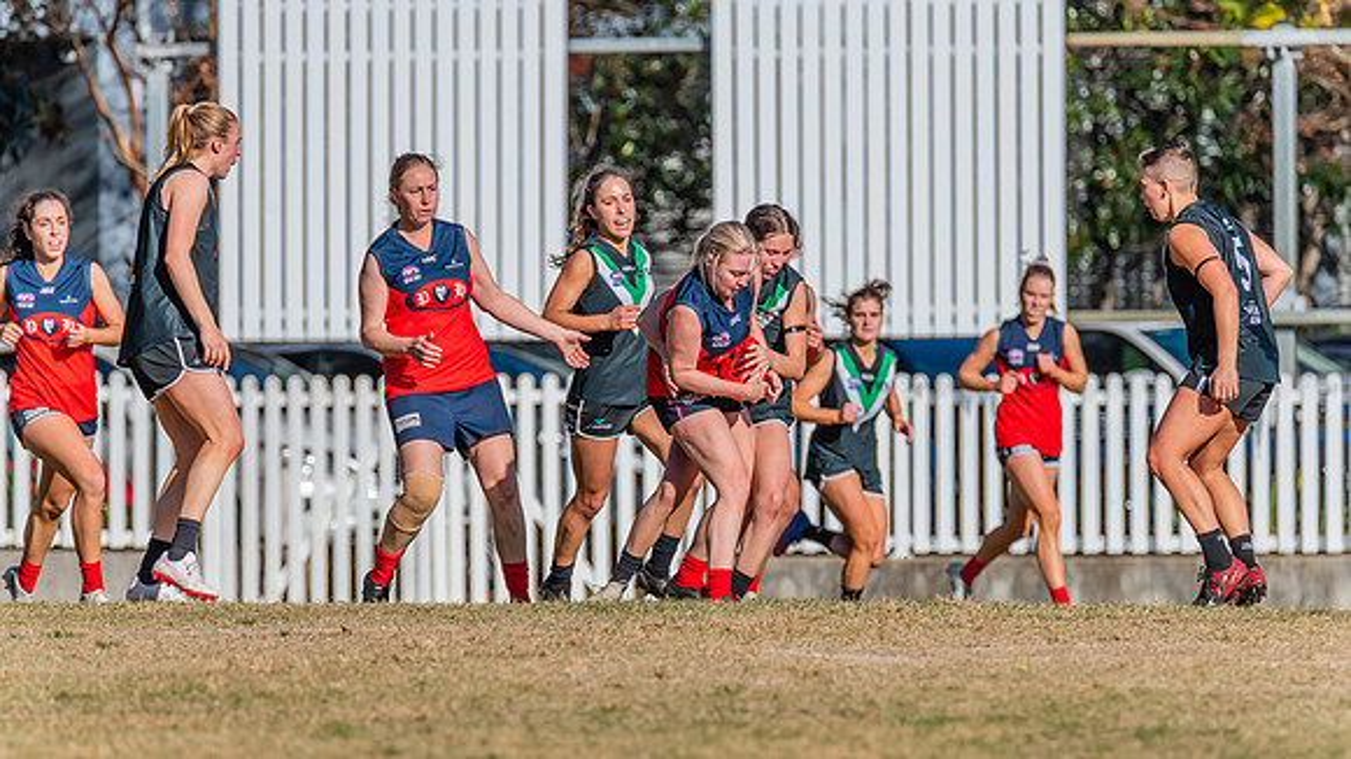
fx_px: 22631
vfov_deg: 1.9
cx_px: 675
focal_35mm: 632
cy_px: 430
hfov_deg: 3.4
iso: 800
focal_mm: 600
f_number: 11
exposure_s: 1/1600
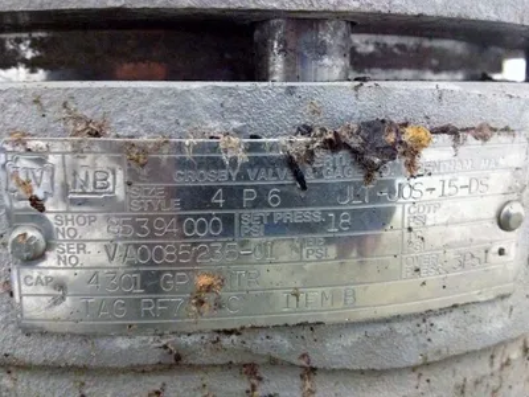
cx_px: 264
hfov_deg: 52.6
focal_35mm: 35
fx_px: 535
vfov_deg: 40.7
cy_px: 198
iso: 640
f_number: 2.4
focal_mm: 4.28
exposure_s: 1/15
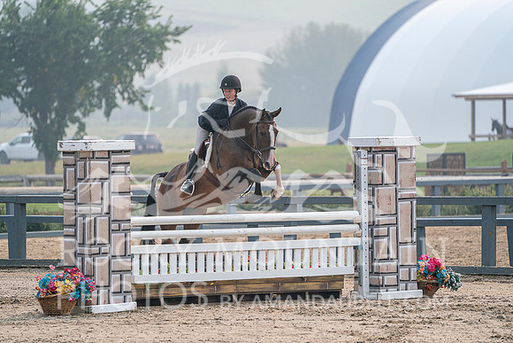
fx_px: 5102
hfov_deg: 5.8
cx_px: 256
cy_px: 172
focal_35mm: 358
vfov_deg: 3.8
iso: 500
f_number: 5.6
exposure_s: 1/1000
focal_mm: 358
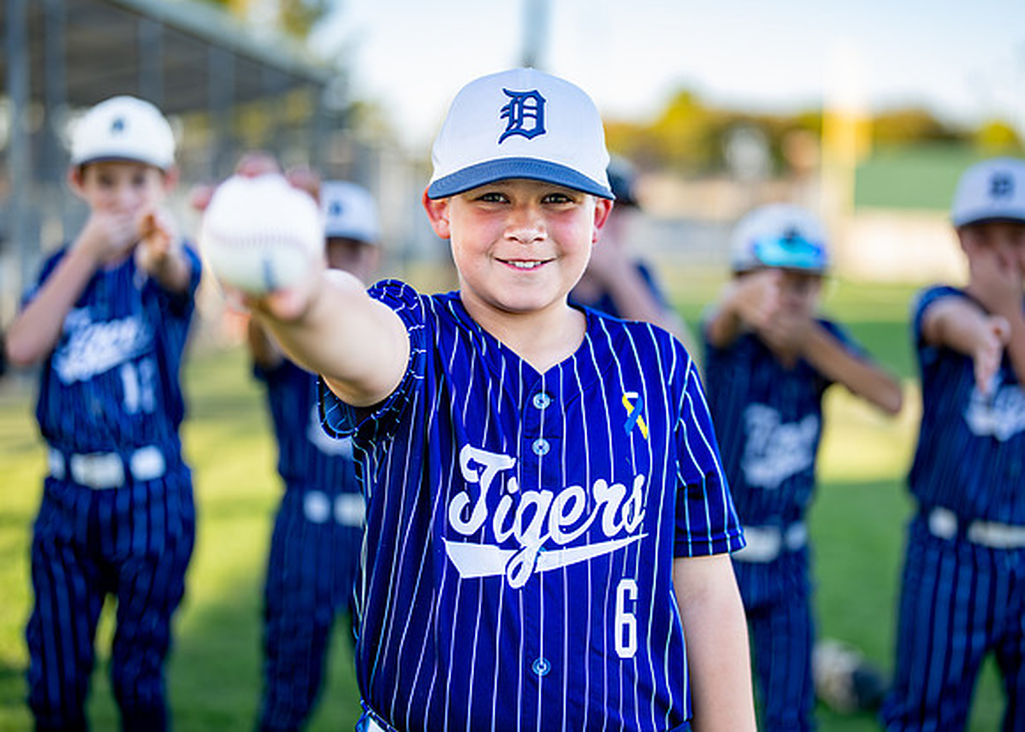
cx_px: 578
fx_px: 1665
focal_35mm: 57
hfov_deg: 34.2
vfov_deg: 24.8
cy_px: 336
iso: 100
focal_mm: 50
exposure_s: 1/1250
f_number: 1.2
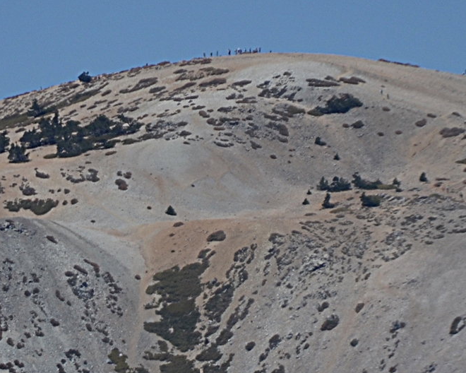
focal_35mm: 460
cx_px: 280
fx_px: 6344
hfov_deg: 4.2
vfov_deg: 3.4
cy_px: 186
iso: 100
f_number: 6.3
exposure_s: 1/1000
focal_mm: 270
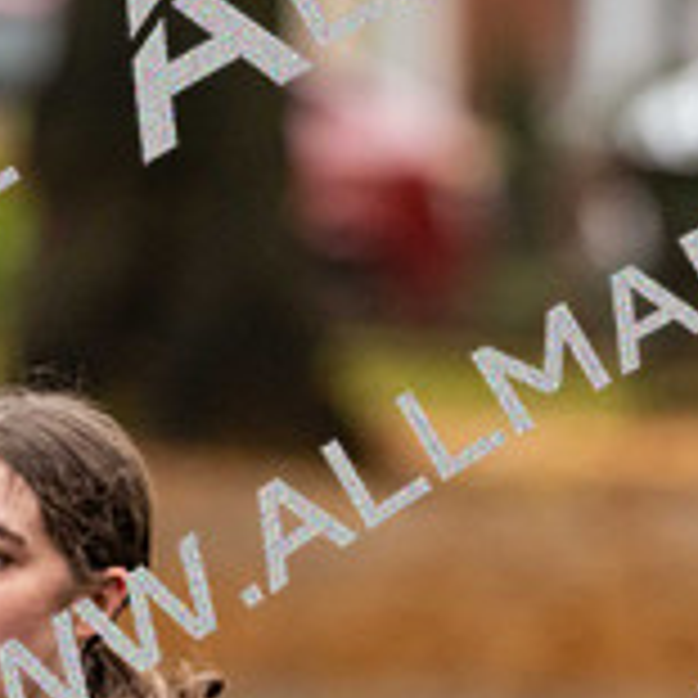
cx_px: 374
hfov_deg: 1.4
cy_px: 822
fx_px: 28950
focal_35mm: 1269
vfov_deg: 1.4
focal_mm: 400
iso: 2800
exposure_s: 1/2500
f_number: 4.5
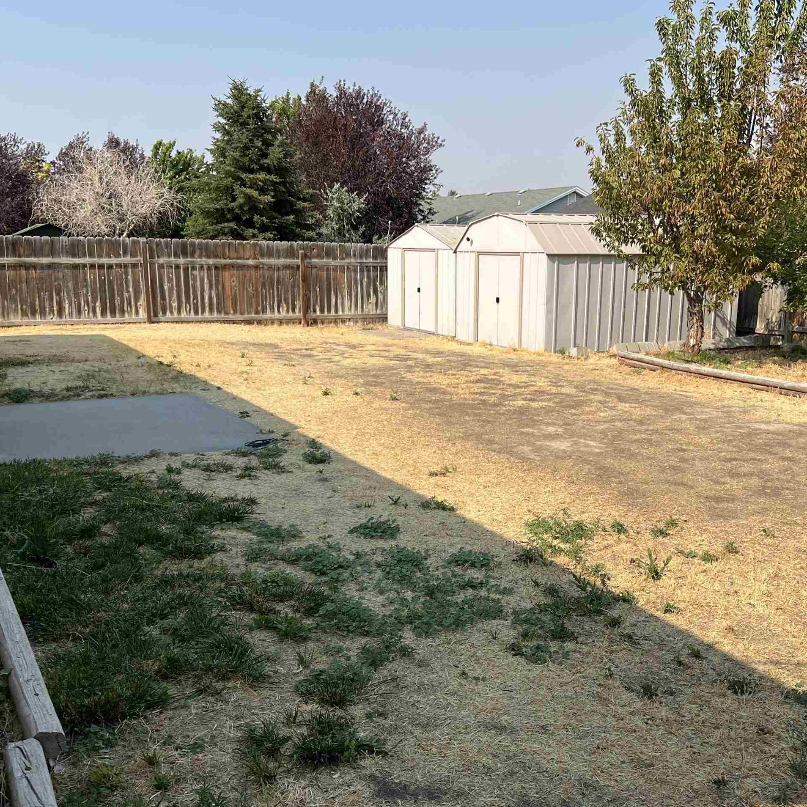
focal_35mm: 37
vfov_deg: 44.8
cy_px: 461
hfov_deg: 44.8
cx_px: 456
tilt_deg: -12.4
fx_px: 976
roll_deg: -0.4
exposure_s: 1/3704
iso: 50
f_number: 1.5
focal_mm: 5.7
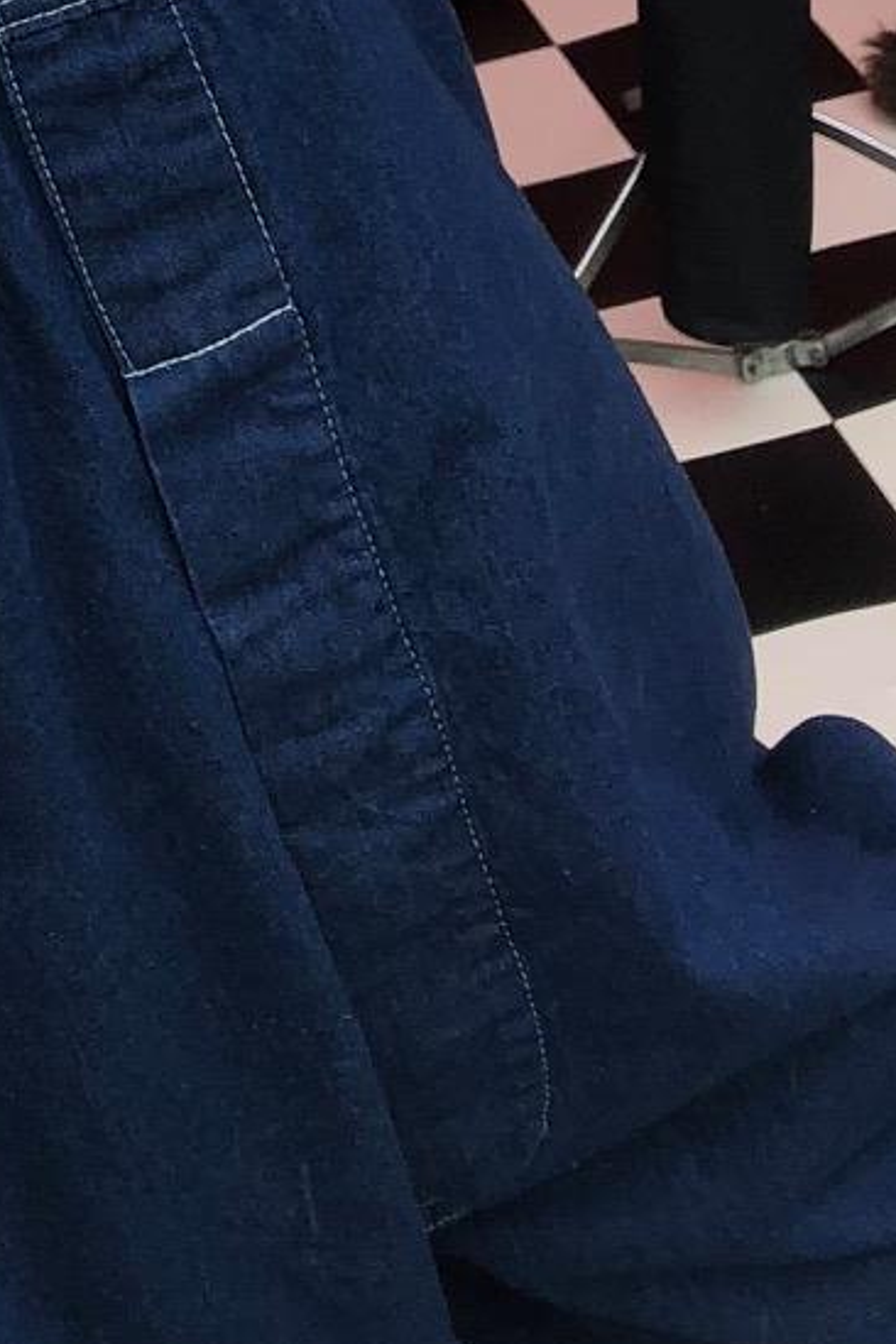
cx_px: -769
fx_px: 3994
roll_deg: +19.7
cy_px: -1087
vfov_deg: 16.1
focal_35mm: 107
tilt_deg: -8.9
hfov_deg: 11.7
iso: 20
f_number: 1.8
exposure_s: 1/240
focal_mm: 3.99
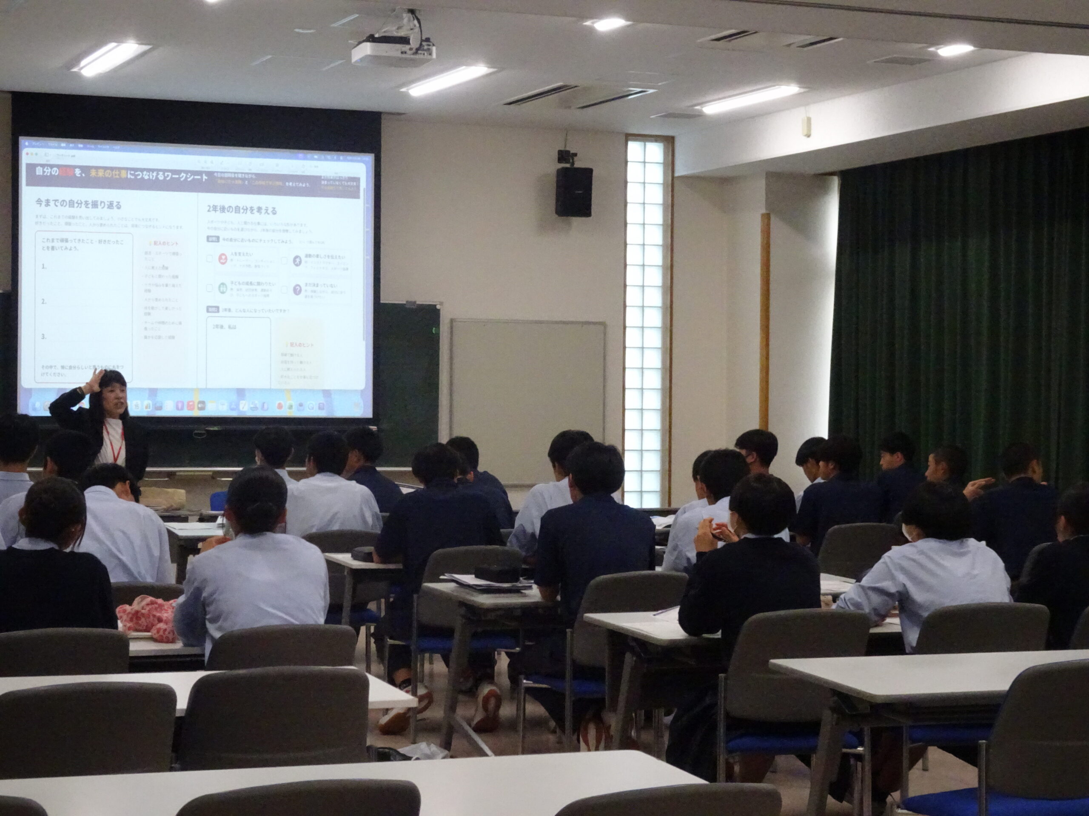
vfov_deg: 19.6
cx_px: 544
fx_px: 2359
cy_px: 408
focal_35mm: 75
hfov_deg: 26.0
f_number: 5
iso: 2000
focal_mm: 12.87
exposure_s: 1/250
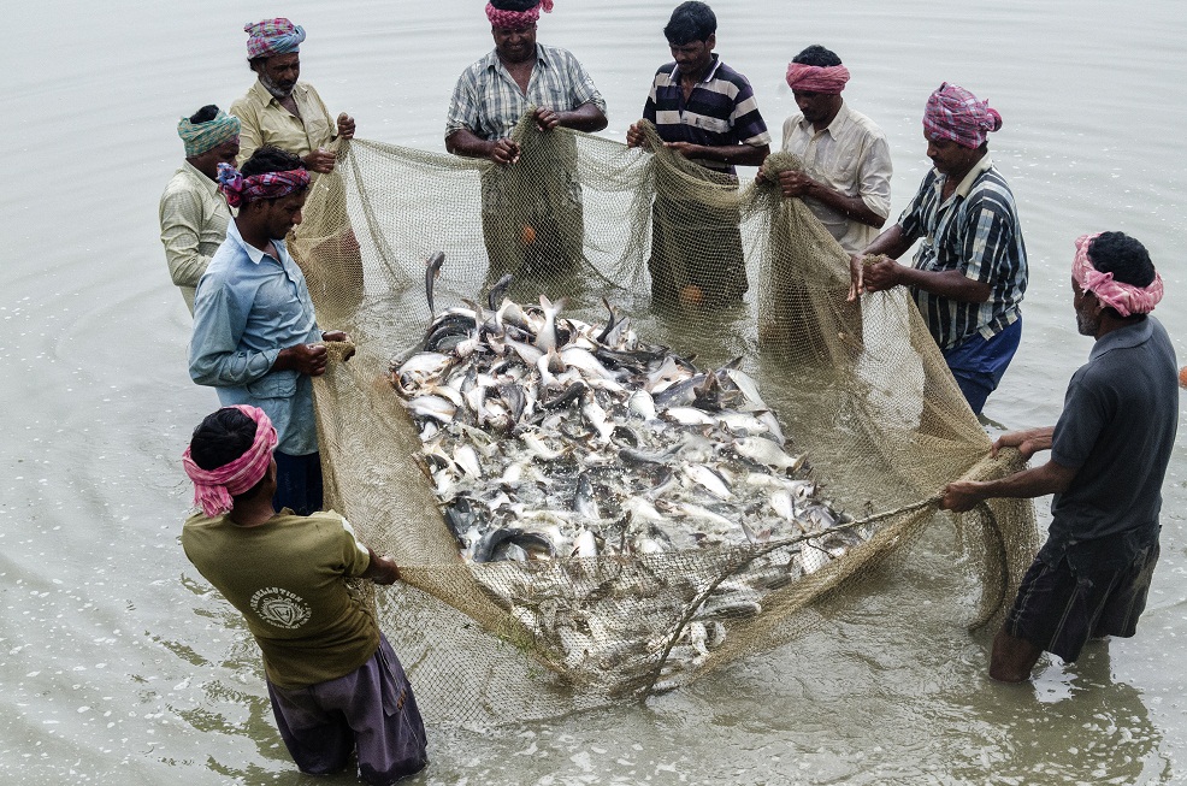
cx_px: 594
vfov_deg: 18.8
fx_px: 2369
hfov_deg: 28.1
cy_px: 393
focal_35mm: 72
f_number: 13
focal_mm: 48
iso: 2000
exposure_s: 1/250
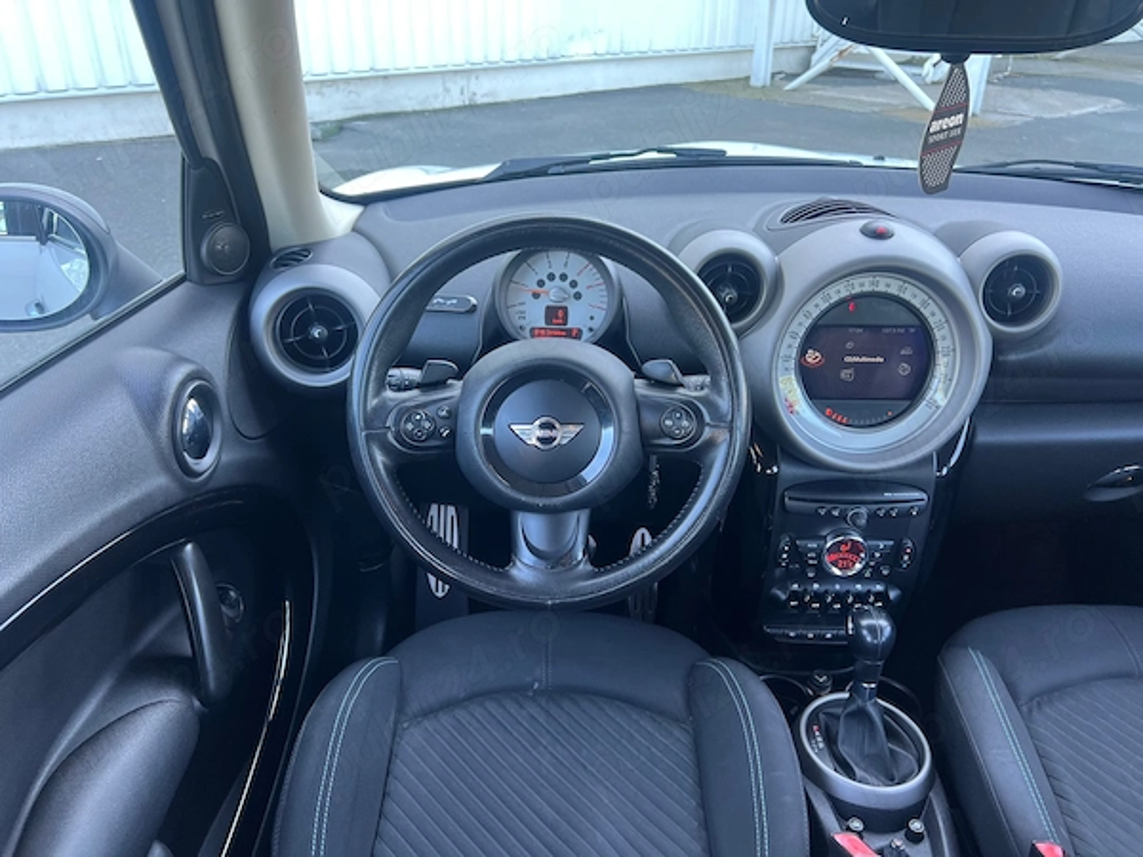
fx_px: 859
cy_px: 428
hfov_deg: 67.3
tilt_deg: -27.8
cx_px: 572
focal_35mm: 26
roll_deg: +0.9
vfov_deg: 53.1
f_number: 1.5
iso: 80
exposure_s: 1/121
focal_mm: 5.7
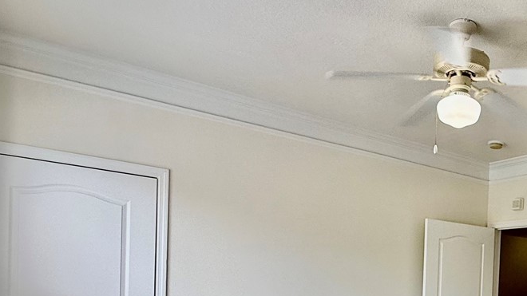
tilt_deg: -1.0
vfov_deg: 29.5
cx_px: 458
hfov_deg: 49.1
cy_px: 306
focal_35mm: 37
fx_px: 517
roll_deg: -2.8
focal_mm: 2.22
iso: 50
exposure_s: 1/149
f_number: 2.2
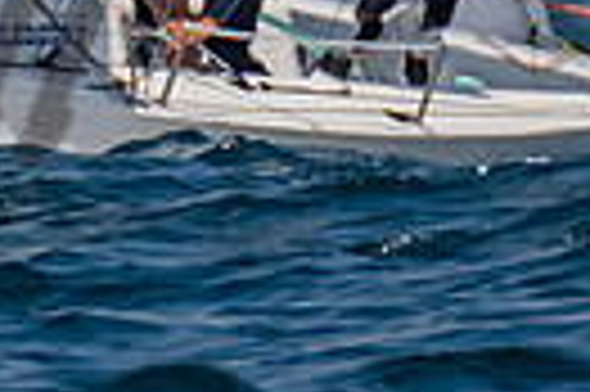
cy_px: -149
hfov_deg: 0.5
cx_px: -551
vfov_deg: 0.4
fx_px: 63673
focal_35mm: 3890
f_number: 6.3
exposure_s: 1/2500
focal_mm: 400
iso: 400
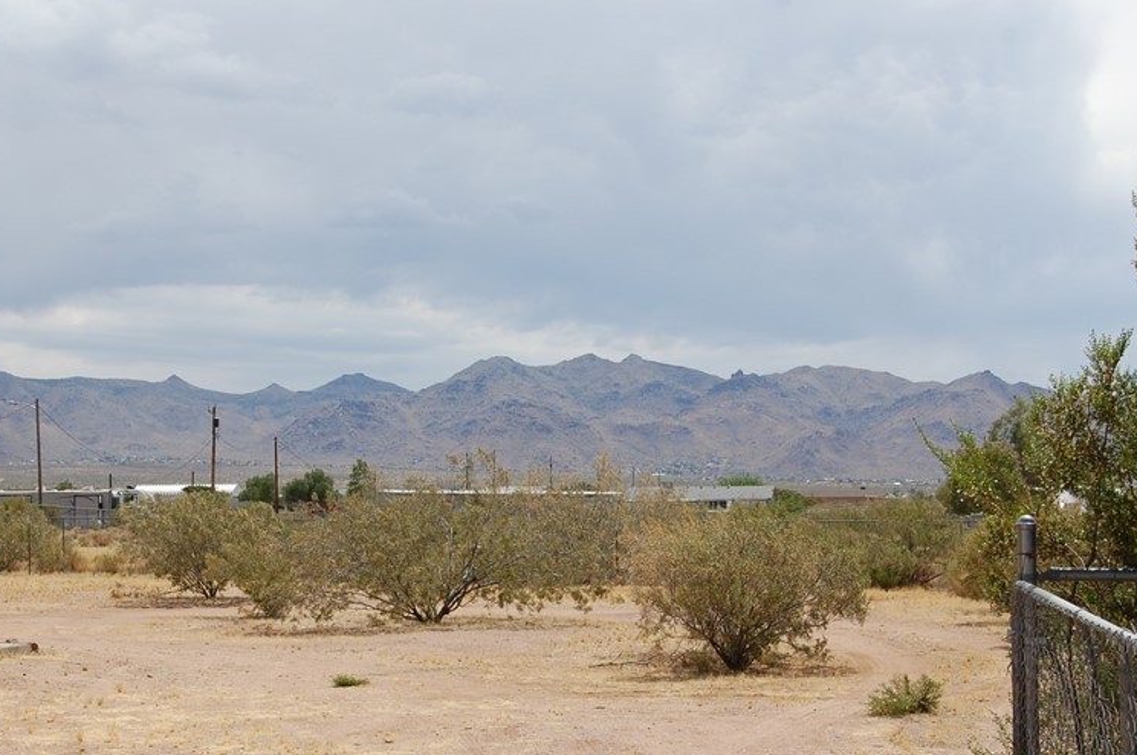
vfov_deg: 17.7
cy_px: 477
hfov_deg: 26.4
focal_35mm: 77
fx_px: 2420
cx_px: 493
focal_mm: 35
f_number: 10
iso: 200
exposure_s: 1/400
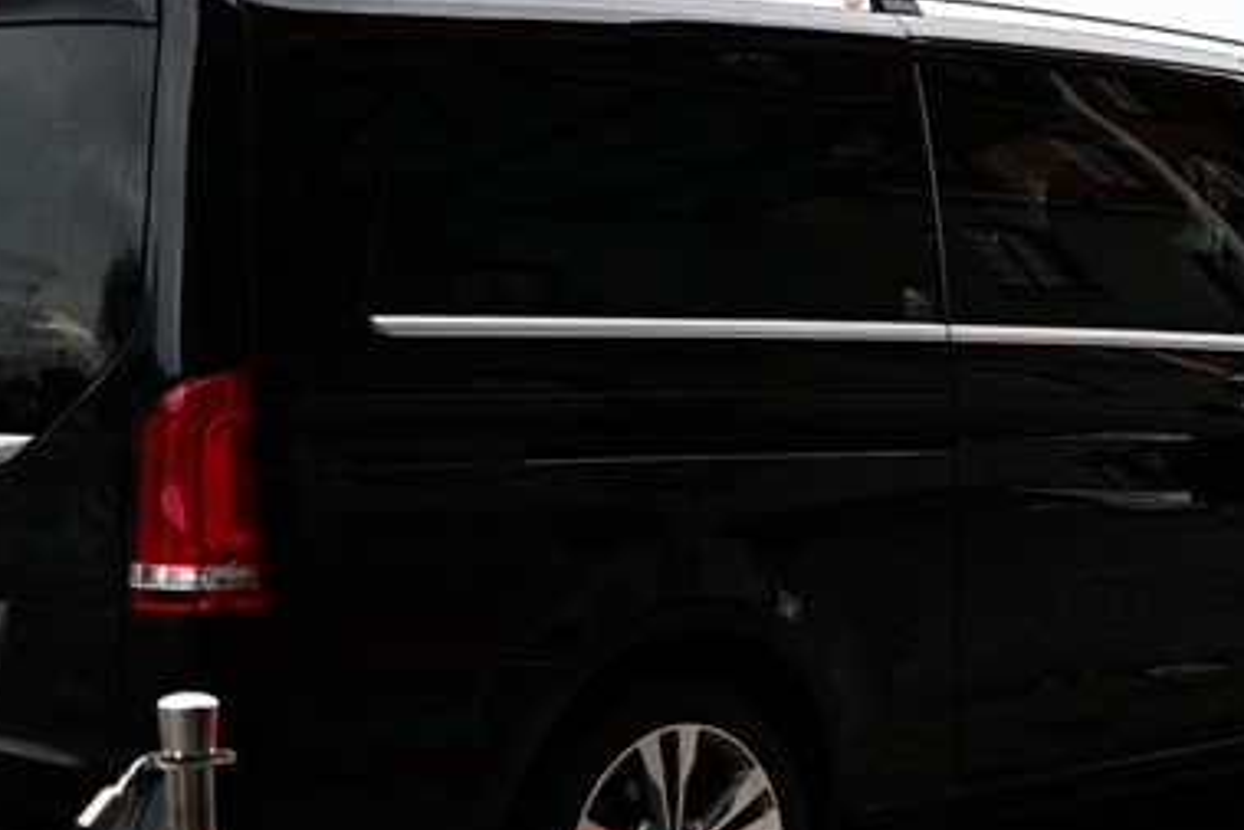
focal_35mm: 76
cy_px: 374
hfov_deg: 26.1
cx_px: 1024
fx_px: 2627
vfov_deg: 18.0
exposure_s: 1/250
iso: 320
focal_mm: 45
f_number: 4
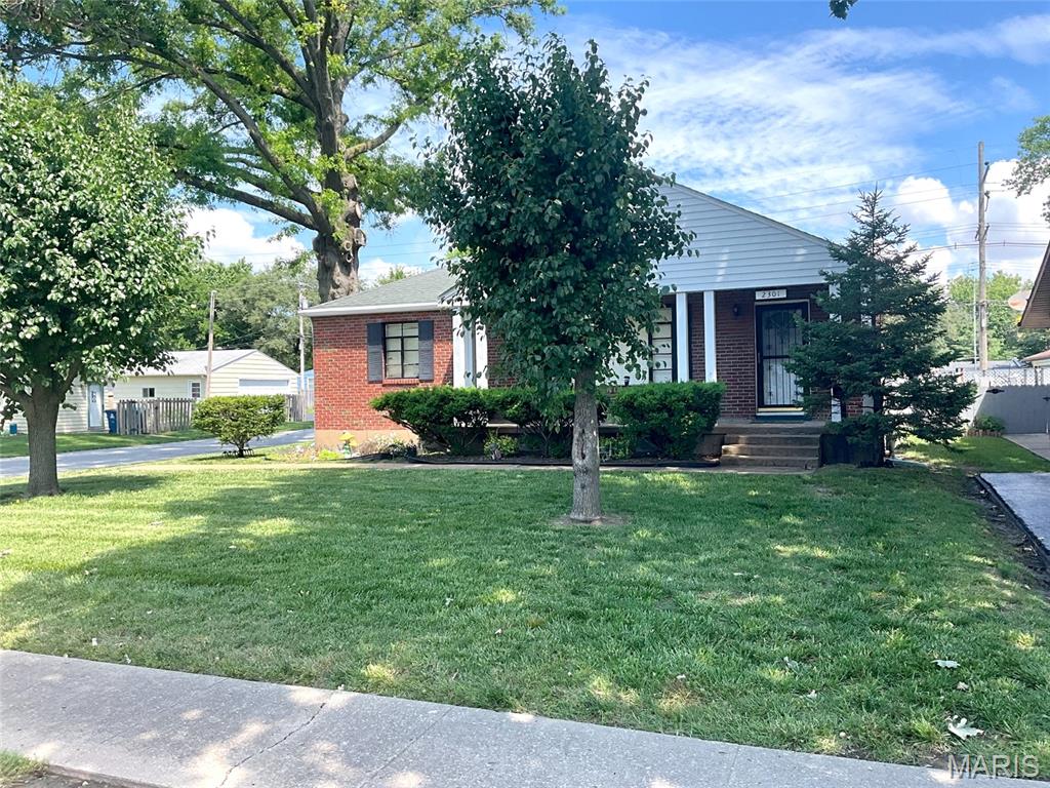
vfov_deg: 48.2
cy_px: 394
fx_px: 880
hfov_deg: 61.7
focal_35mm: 29
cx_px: 525
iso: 25
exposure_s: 1/606
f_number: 1.8
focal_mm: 3
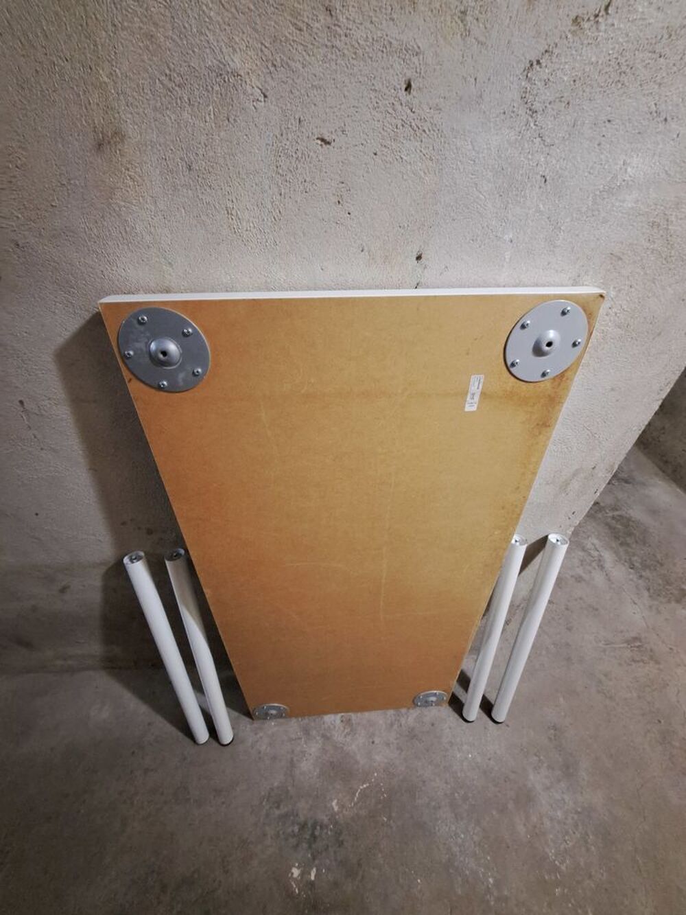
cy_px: 458
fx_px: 343
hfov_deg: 89.9
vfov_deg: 106.2
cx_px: 343
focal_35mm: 13
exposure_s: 1/20
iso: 800
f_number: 2.2
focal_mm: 1.74
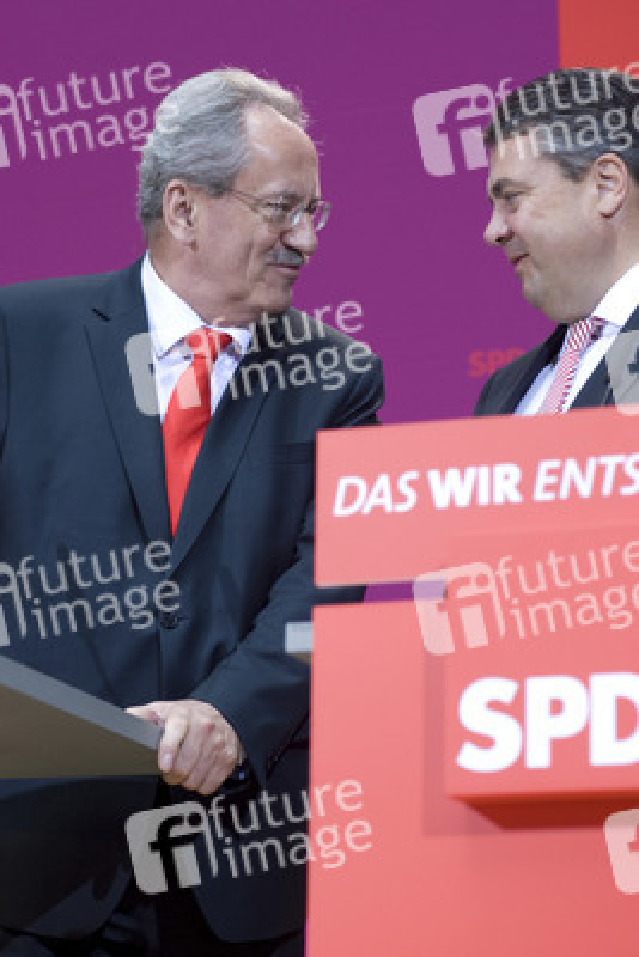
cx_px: 320
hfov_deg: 13.7
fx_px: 2660
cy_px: 478
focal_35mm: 100
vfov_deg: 20.4
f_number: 5
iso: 1600
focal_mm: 100
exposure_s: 1/200
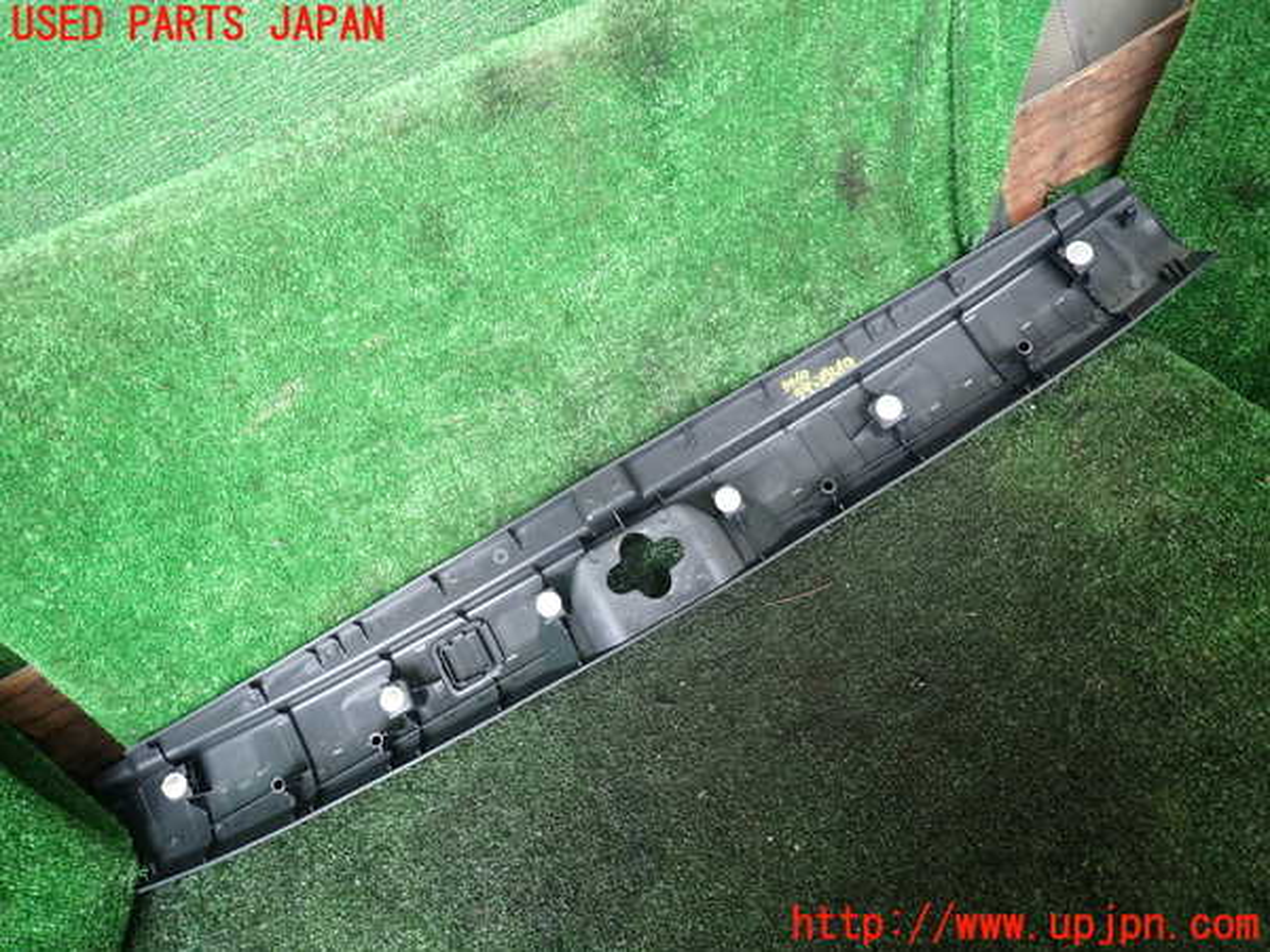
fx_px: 917
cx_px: 635
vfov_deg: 54.9
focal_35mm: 25
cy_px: 476
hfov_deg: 69.4
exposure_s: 1/60
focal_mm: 4.5
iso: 200
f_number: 2
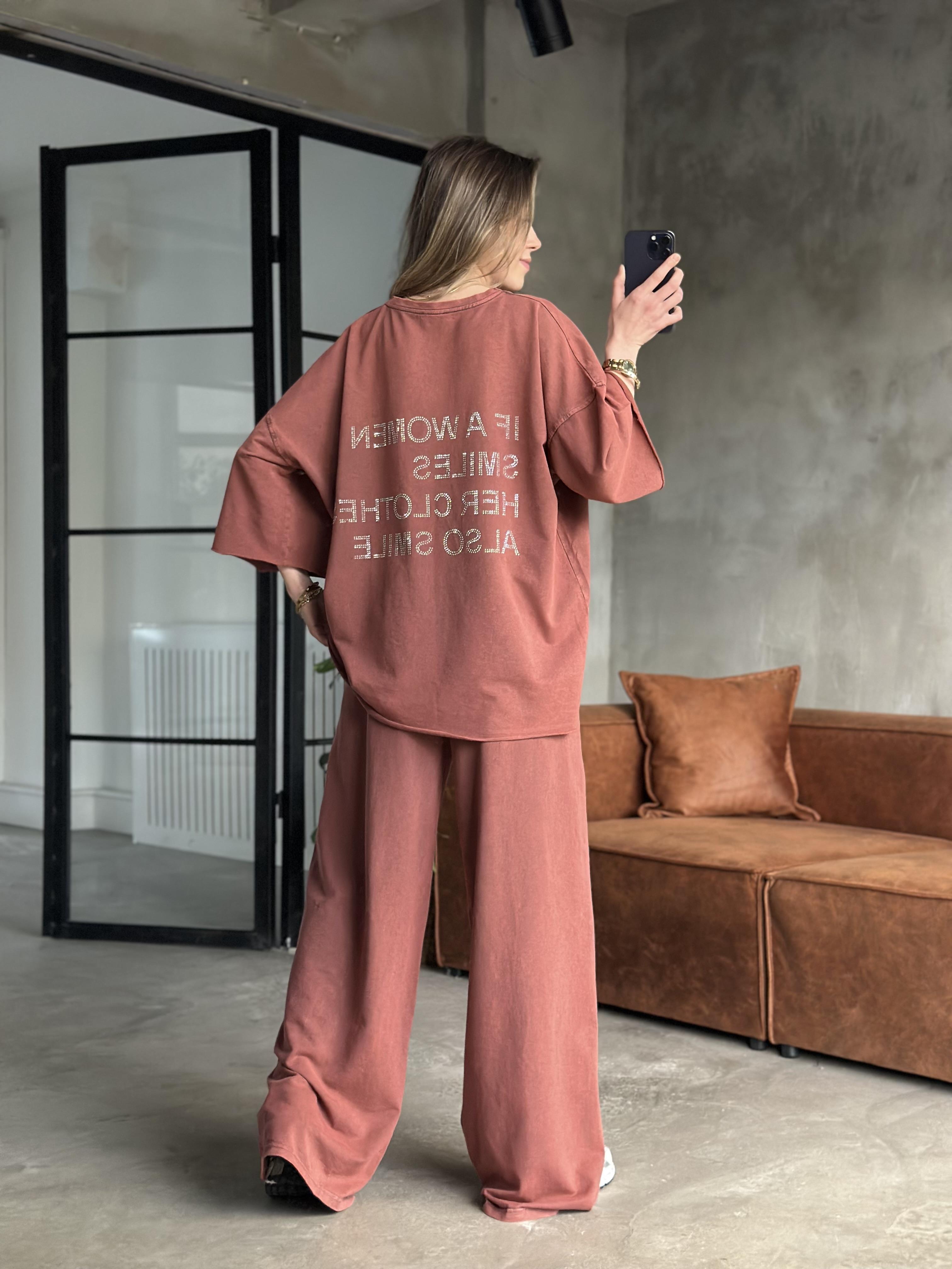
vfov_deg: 39.7
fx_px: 1760
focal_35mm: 48
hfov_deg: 30.3
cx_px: 476
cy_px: 634
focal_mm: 6.86
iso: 400
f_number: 1.78
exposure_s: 1/60
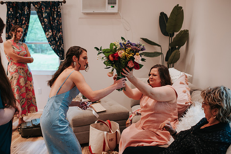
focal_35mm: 35
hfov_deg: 54.4
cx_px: 116
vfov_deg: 37.9
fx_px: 225
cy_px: 77
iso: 560
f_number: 2.8
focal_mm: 35
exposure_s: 1/125
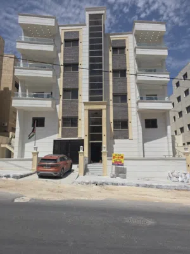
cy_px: 127
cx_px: 95
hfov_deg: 58.9
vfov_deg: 73.9
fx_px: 168
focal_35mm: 23
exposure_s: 1/1704
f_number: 1.7
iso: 12
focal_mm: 6.3
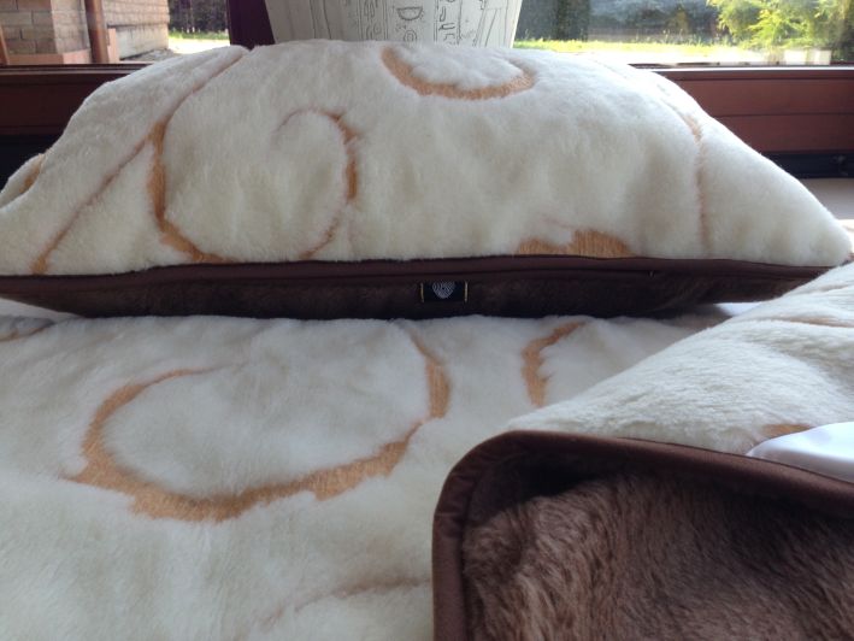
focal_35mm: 33
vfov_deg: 43.0
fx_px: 814
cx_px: 427
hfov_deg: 55.3
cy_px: 320
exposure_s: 1/157
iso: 50
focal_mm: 4.13
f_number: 2.4
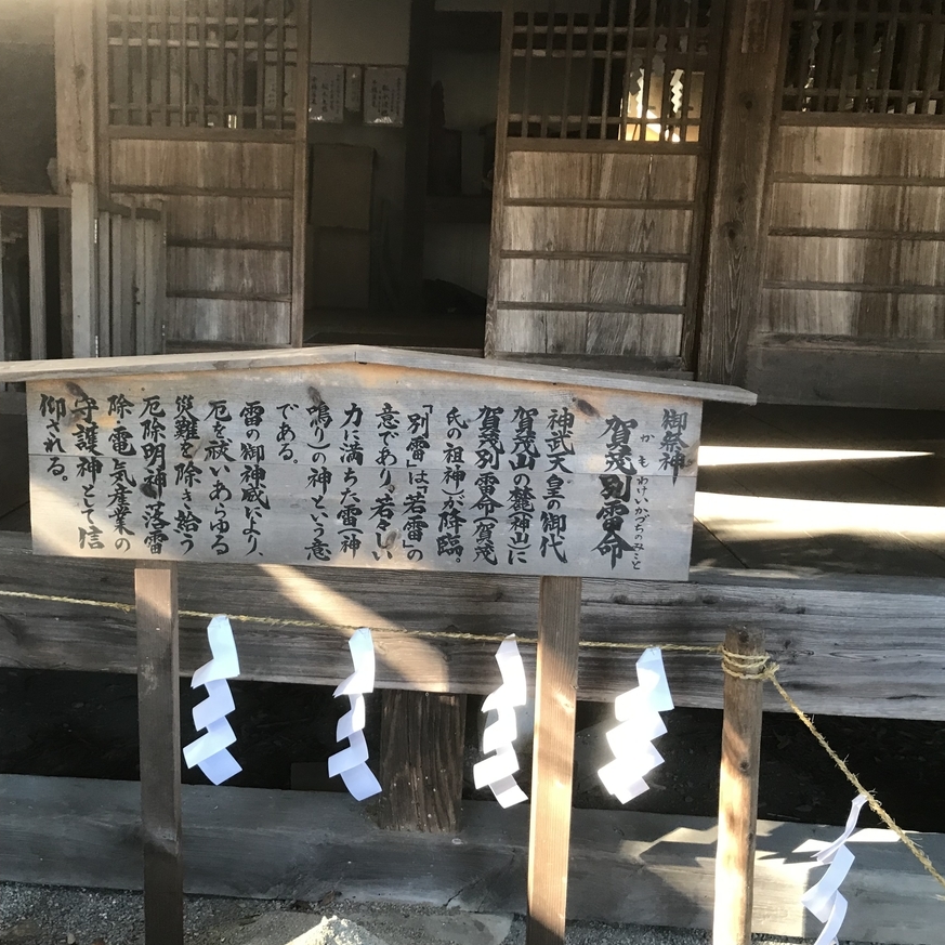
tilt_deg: -12.1
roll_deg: -1.7
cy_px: 483
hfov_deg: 47.9
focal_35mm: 34
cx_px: 347
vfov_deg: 48.4
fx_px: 1050
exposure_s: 1/30
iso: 32
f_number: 1.8
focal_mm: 3.99
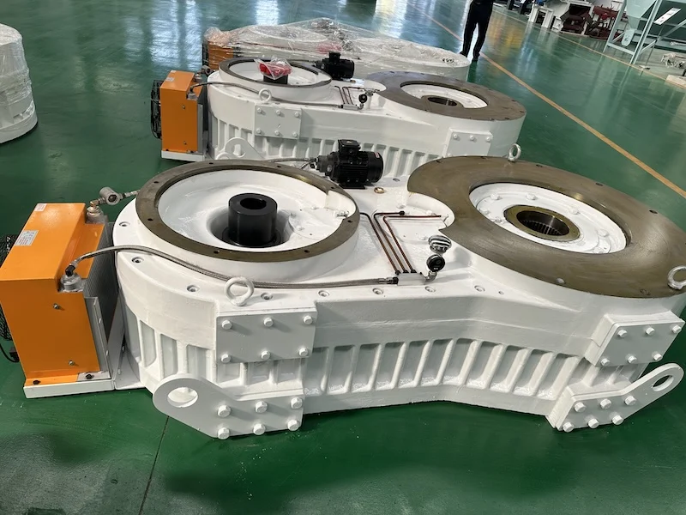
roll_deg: -8.0
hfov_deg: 71.6
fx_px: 476
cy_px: 258
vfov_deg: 56.8
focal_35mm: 24
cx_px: 343
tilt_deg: -32.7
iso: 64
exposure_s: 1/162
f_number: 1.78
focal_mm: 6.86
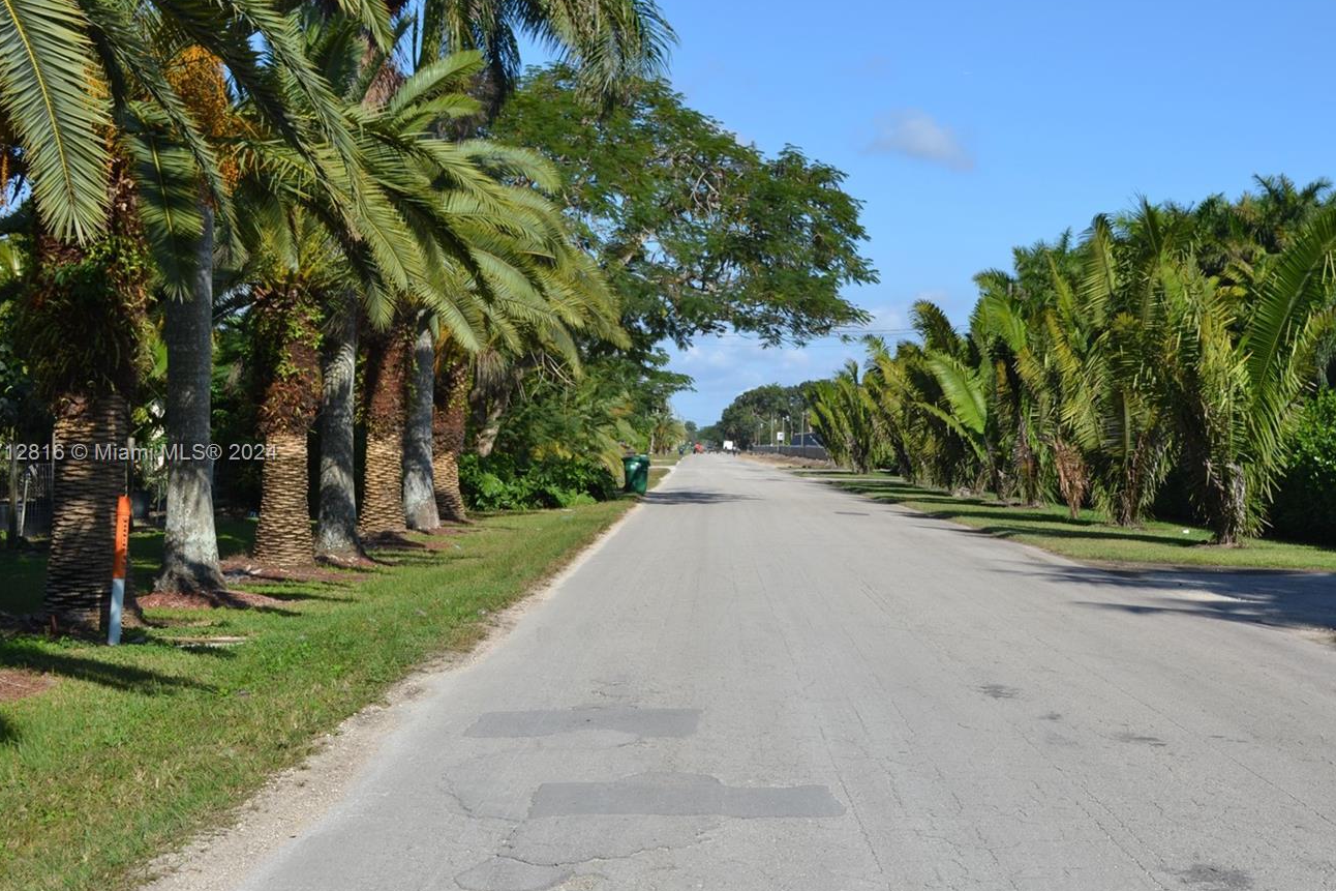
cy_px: 454
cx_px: 775
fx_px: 1929
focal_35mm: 52
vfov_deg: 26.0
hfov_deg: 38.1
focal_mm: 28
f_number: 8
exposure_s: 1/250
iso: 100
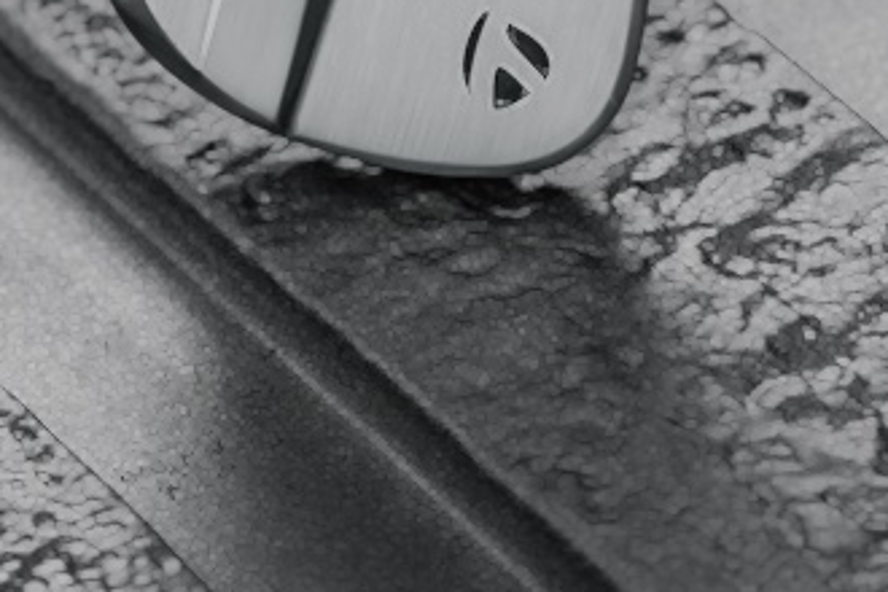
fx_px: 9521
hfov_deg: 5.3
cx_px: 390
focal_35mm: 386
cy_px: -404
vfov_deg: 3.5
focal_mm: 106
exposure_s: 1/200
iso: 800
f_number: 7.1
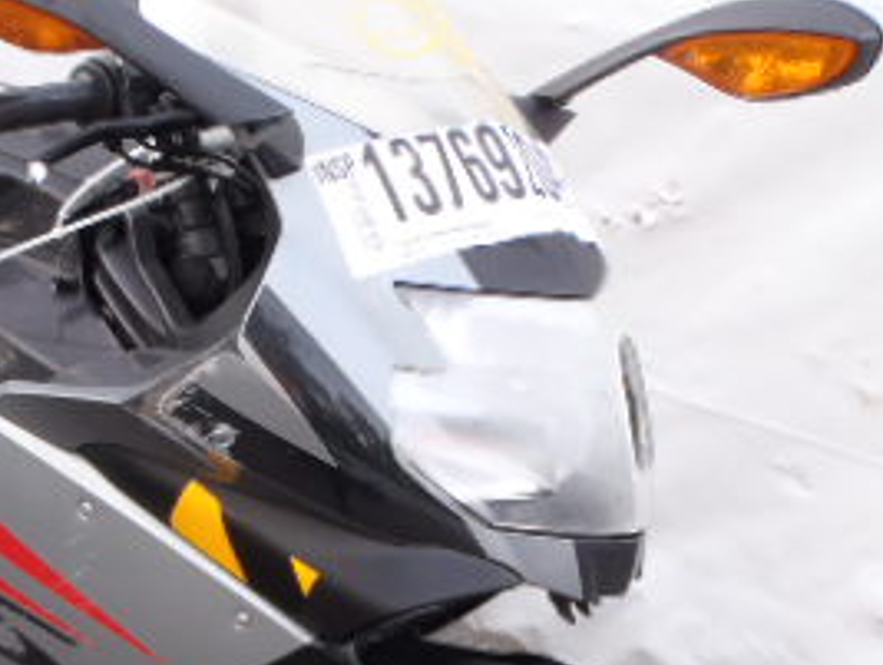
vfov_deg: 21.6
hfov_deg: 27.9
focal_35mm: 67
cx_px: 103
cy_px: 576
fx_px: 1711
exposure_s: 1/60
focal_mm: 5
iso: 100
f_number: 3.5
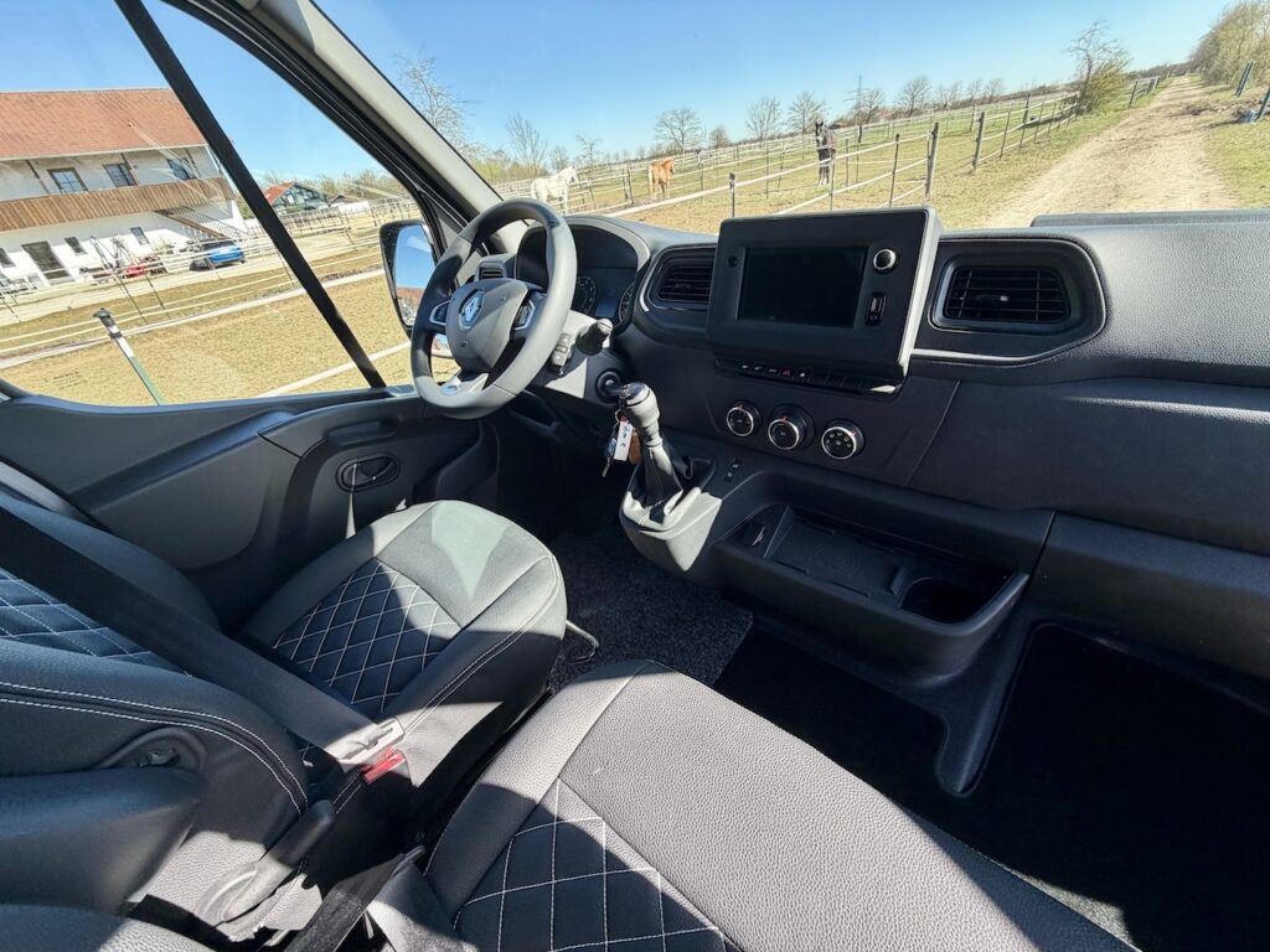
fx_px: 514
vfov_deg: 85.7
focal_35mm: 14
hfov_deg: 102.1
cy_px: 476
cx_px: 635
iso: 40
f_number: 2.2
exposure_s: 1/181
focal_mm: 2.22
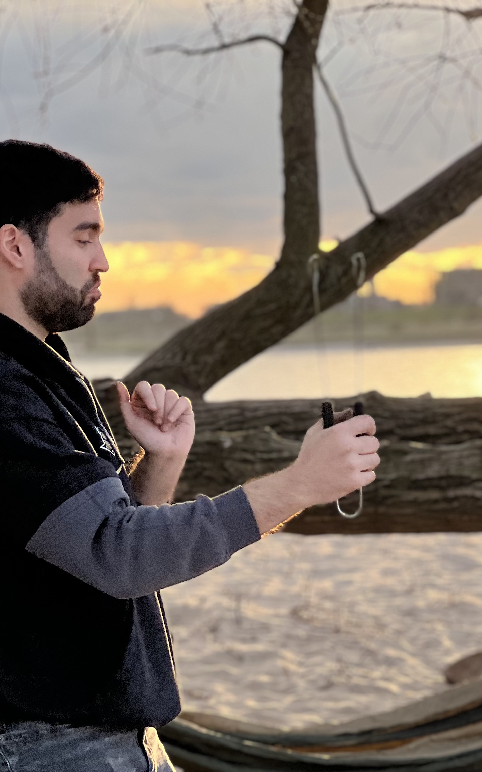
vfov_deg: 14.6
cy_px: 574
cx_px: 267
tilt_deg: -3.2
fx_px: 3006
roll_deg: +3.6
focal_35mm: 143
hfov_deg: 9.2
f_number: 2.8
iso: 40
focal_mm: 9
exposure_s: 1/121
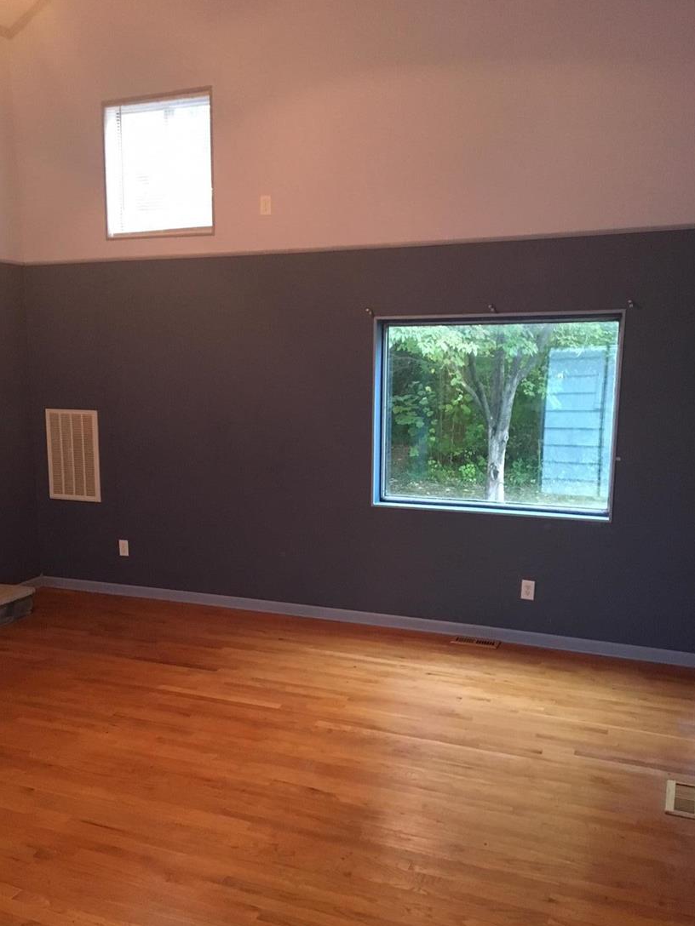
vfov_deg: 56.7
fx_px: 857
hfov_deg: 44.1
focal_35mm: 32
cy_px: 507
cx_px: 314
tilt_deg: -9.0
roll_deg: +0.9
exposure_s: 1/15
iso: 250
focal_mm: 4.15
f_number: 2.2
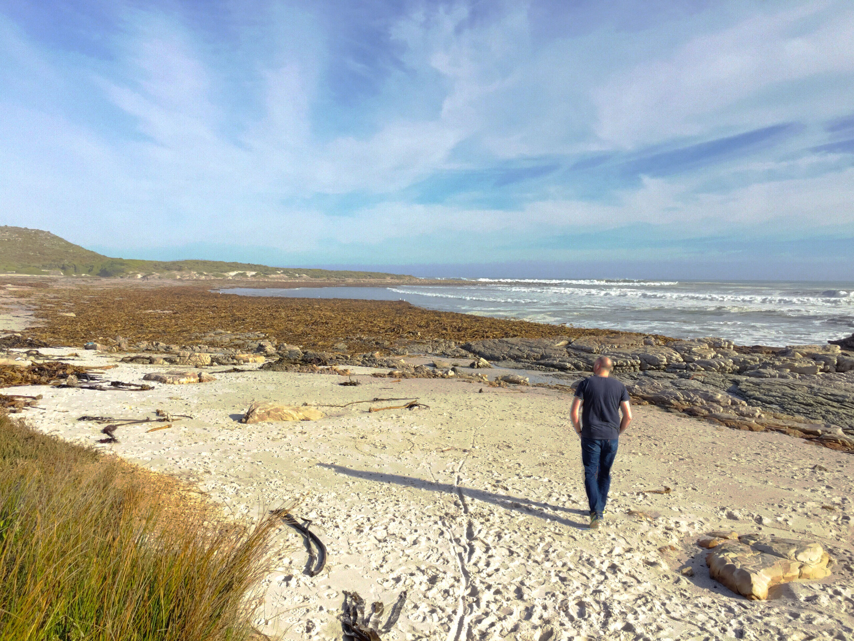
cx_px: 427
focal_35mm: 29
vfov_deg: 48.2
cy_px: 320
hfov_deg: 61.7
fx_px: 716
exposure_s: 1/321
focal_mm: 4.15
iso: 32
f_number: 2.2
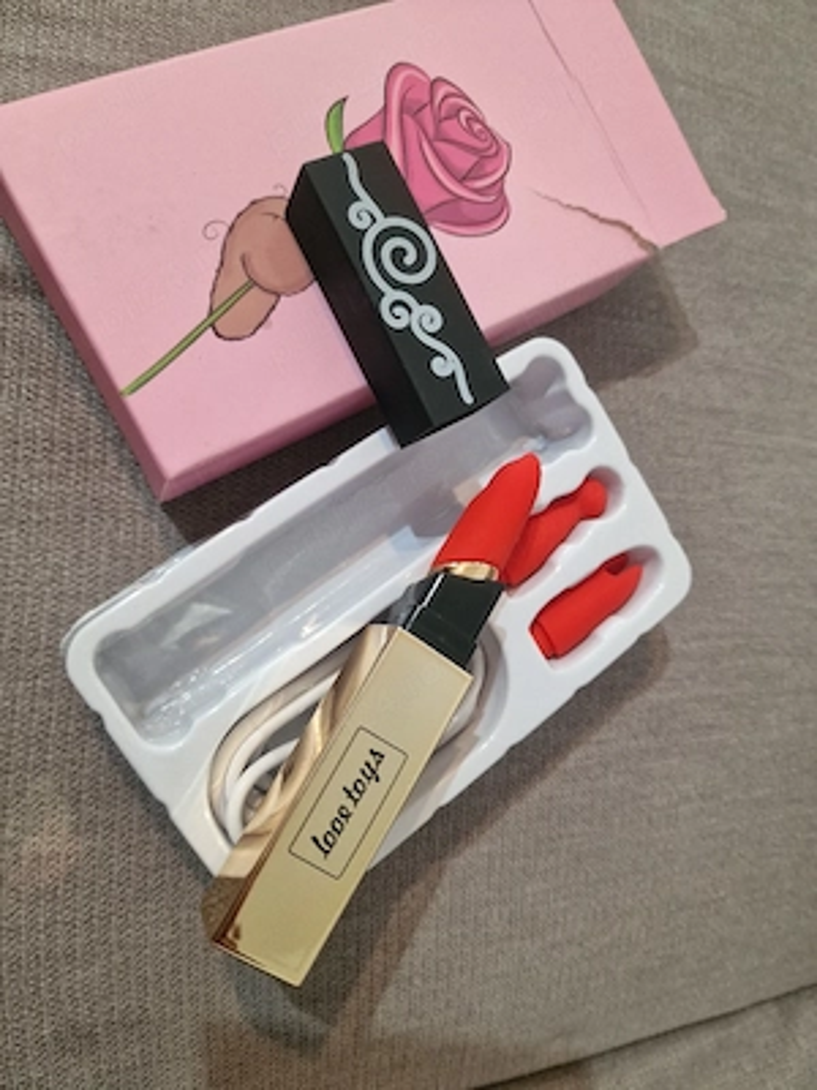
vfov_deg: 73.9
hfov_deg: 58.9
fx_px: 724
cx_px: 408
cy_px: 545
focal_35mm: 23
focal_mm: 6.4
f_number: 1.8
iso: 500
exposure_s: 1/50
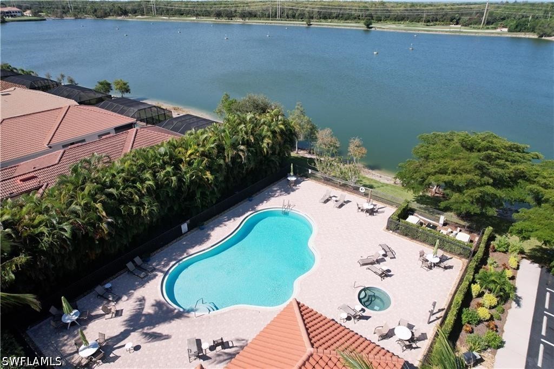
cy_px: 184
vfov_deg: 57.2
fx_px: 338
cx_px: 277
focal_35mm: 22
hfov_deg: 78.6
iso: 150
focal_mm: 8.38
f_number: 2.8
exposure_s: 1/2500
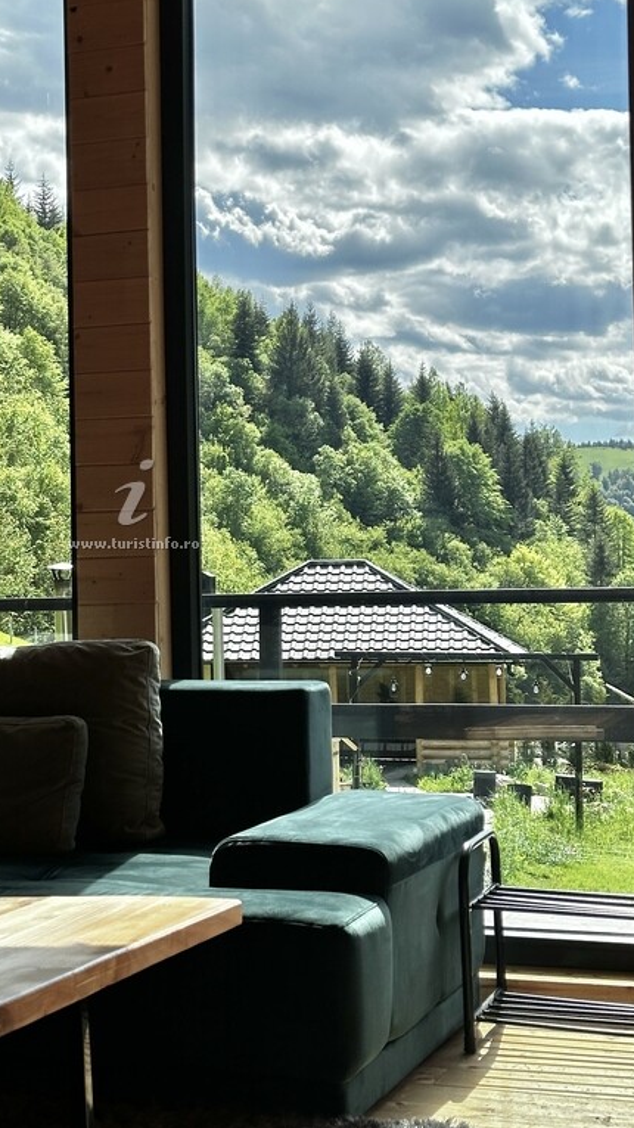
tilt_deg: +2.9
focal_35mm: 70
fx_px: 2093
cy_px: 476
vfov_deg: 30.1
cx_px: 108
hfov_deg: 17.1
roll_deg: +0.6
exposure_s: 1/2203
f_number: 1.78
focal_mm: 6.86
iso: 64
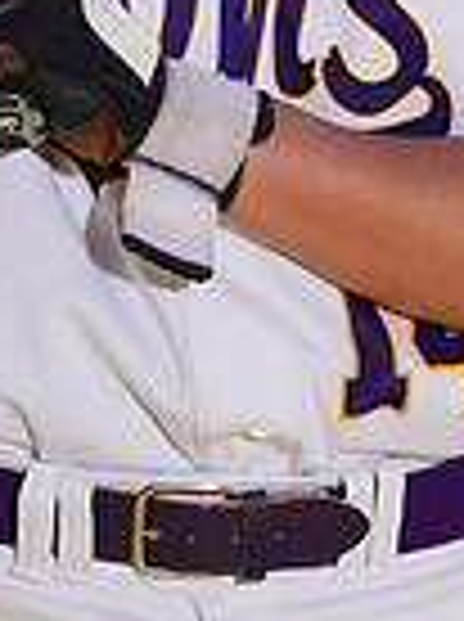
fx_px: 14091
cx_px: 309
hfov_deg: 1.9
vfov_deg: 2.5
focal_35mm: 786
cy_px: -266
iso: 100
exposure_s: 1/250
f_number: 9
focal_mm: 194
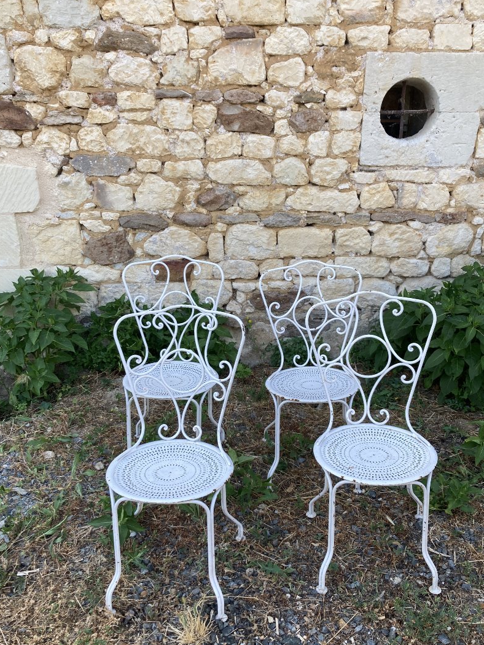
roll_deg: +0.1
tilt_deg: -21.6
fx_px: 596
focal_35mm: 32
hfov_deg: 44.2
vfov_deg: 56.7
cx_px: 249
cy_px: 353
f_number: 1.8
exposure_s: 1/133
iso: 20
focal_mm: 3.99
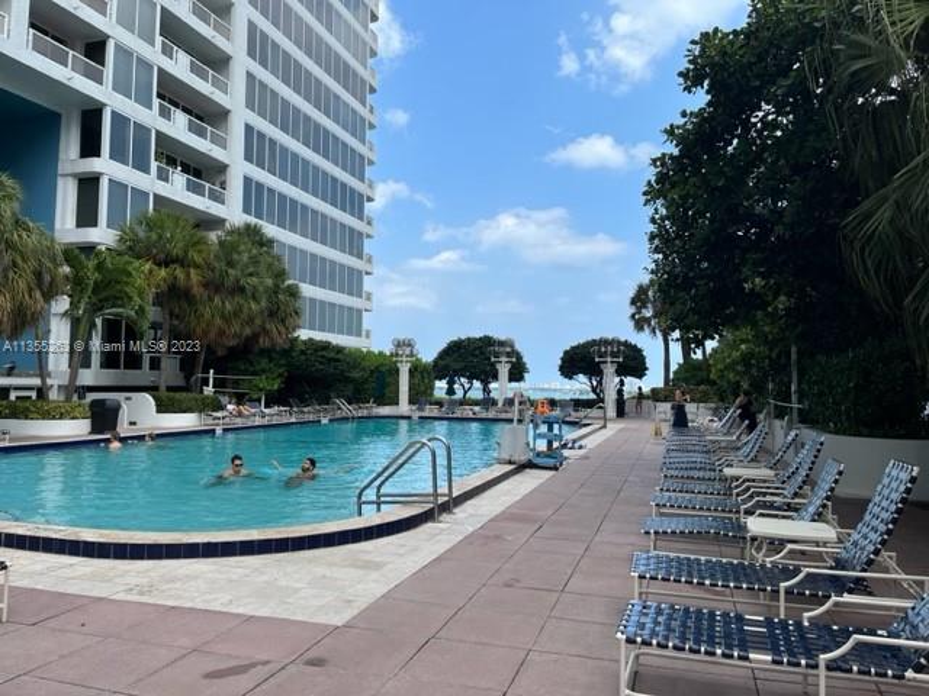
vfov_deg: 53.1
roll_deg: -0.1
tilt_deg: +2.9
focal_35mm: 26
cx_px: 464
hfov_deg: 67.3
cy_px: 348
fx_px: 698
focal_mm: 5.1
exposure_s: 1/2309
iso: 50
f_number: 1.6
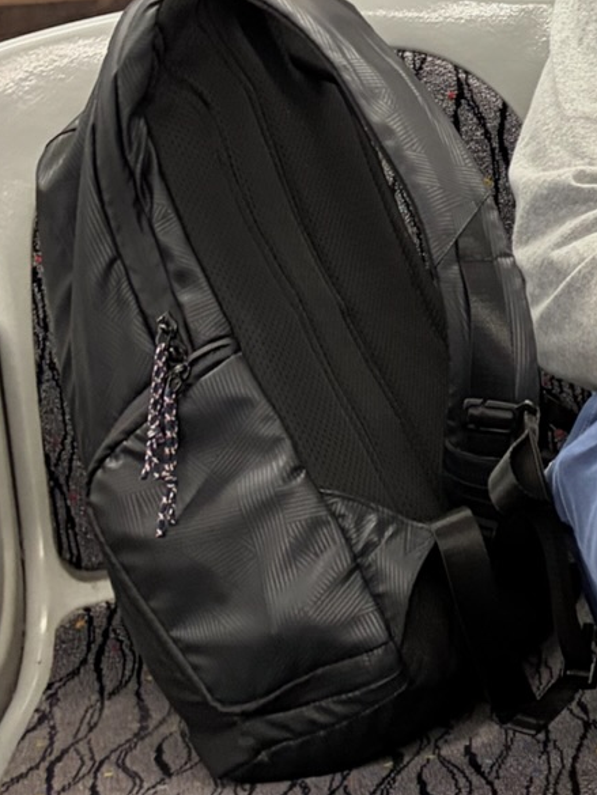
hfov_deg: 14.5
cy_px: 190
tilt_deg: -12.2
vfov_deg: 21.3
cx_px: 1025
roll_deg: +3.6
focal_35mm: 91
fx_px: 2092
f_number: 1.6
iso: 250
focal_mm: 5.96
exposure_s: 1/60
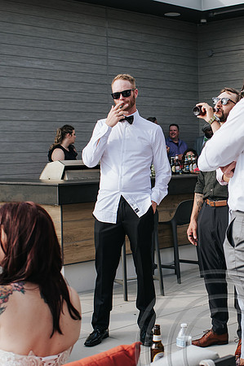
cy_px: 188
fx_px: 686
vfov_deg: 30.0
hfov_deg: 19.9
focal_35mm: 67
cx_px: 199
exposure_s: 1/1250
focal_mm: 35
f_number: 3.5
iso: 280
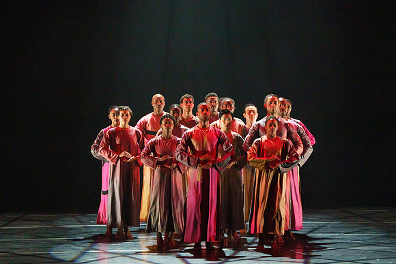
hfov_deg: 7.8
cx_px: 196
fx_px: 2896
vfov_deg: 5.2
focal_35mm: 263
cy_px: 105
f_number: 5.6
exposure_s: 1/250
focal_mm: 218
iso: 5000
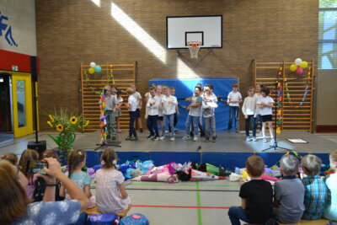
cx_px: 168
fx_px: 281
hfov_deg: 61.9
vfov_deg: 43.6
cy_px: 112
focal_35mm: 30
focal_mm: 20
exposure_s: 1/60
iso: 400
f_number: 4
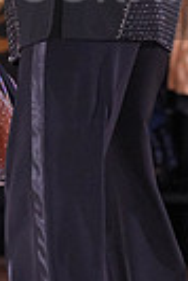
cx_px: 7
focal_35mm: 484
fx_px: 3781
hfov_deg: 2.8
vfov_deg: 4.2
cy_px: -30
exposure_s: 1/400
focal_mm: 111
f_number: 3.5
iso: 1600
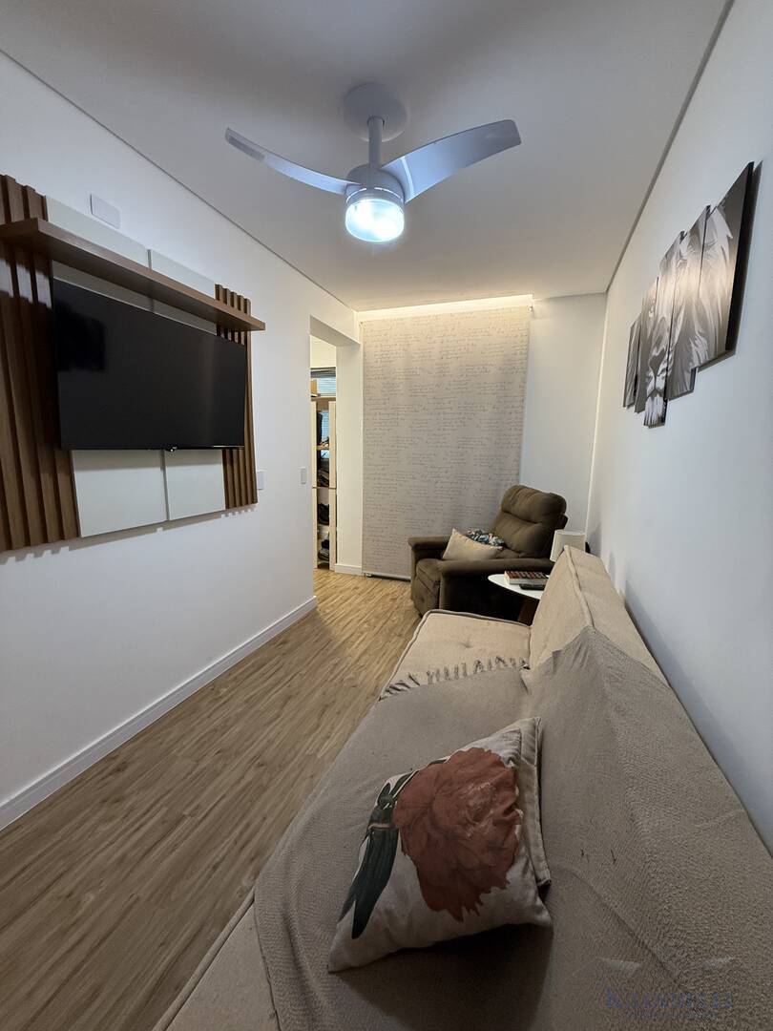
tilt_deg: -8.5
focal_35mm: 14
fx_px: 417
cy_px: 516
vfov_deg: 102.1
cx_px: 386
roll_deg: -1.0
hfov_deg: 85.7
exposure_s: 1/120
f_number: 2.2
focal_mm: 2.22
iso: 400
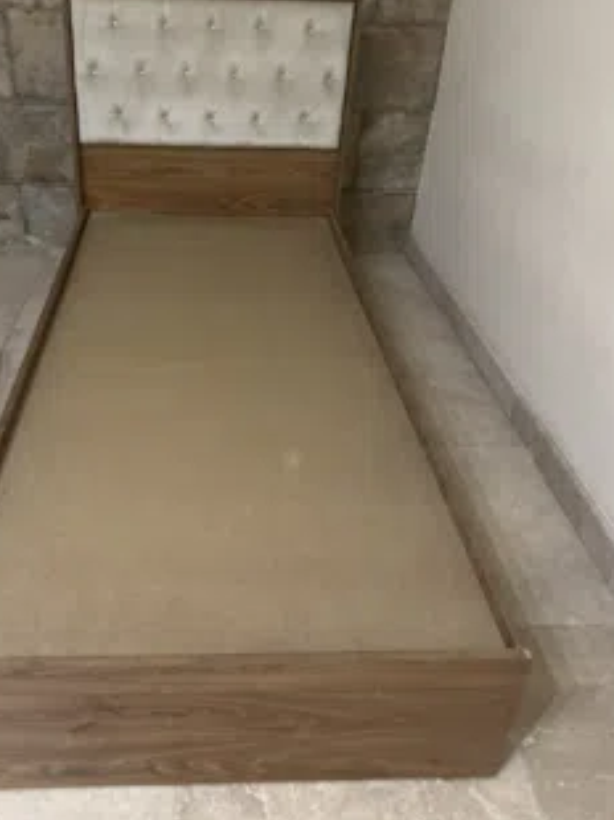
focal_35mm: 31
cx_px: 230
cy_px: 304
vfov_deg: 57.6
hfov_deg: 45.0
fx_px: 734
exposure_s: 1/40
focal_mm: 6.76
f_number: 1.78
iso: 1000
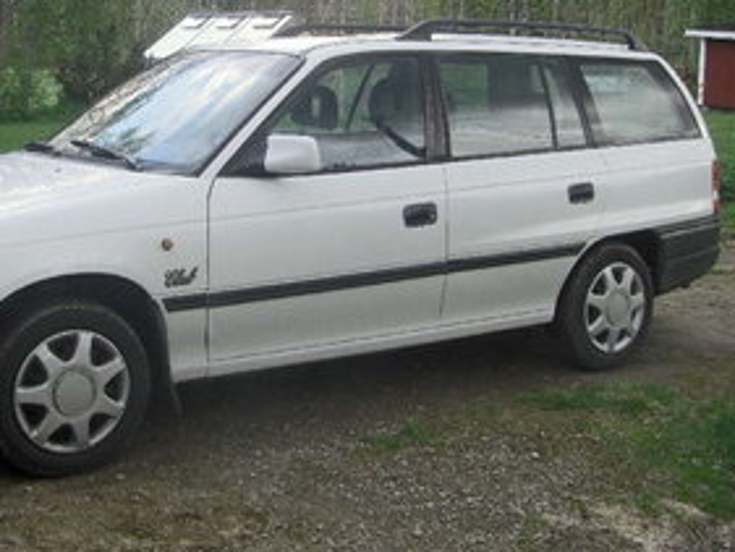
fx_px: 1147
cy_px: 186
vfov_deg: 26.9
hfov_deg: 35.3
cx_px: 272
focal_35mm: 54
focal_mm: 6.3
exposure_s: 1/80
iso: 50
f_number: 3.4
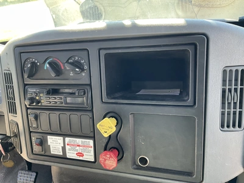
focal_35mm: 29
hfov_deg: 61.7
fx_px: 204
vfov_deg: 48.2
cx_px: 122
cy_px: 92
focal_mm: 3
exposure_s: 1/101
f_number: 1.8
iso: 64
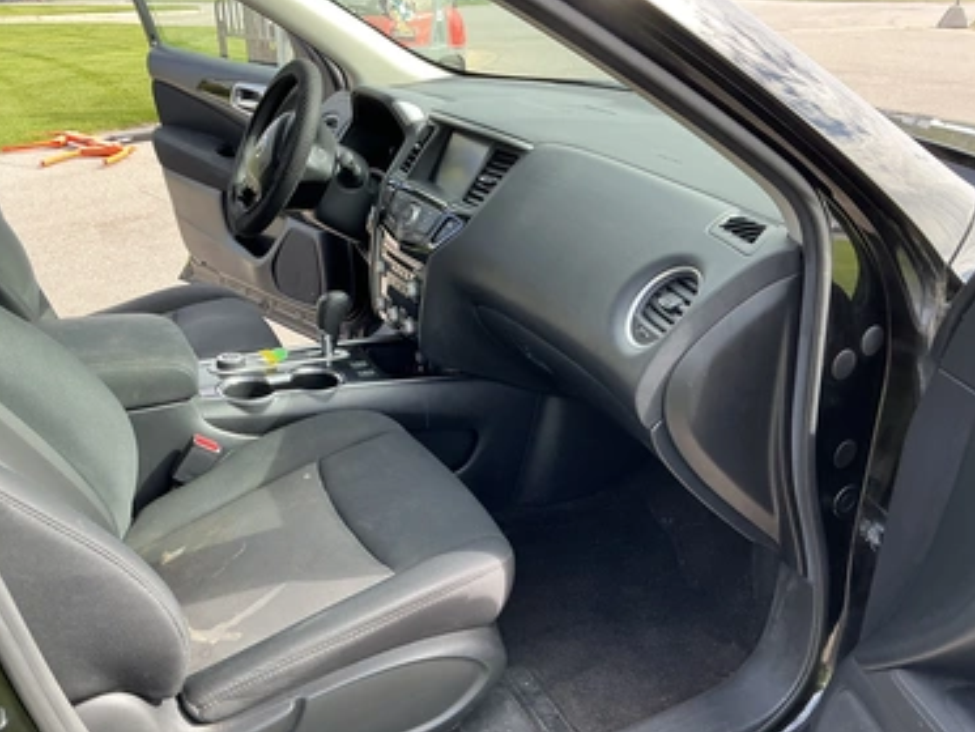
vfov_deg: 46.8
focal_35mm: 30
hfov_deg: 59.9
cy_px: 382
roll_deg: +4.8
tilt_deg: -27.4
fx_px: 845
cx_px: 463
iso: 25
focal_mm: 3
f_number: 1.8
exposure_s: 1/146
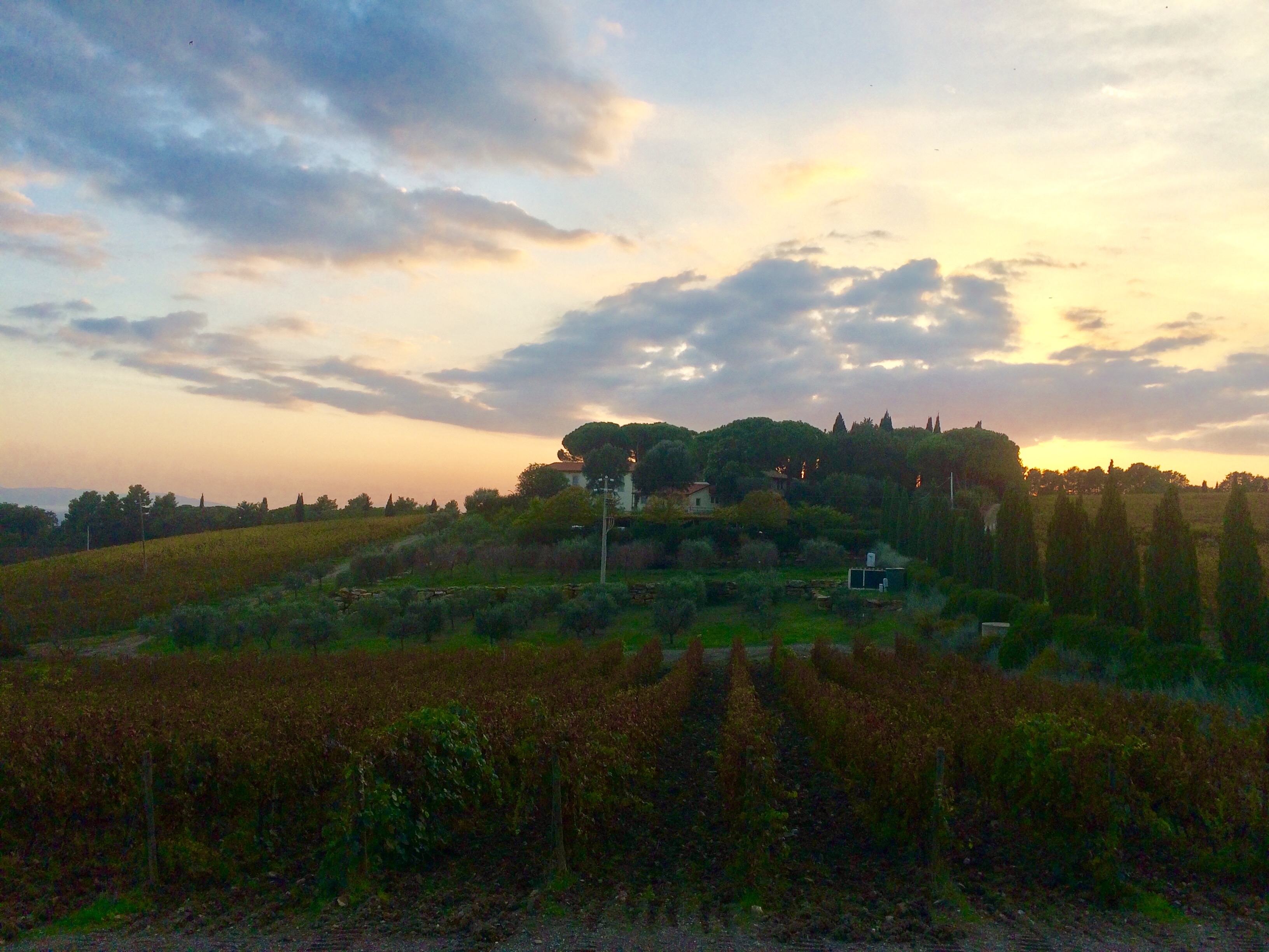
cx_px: 634
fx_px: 1063
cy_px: 476
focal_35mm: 29
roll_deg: -1.6
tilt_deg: -0.5
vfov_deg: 48.2
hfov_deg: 61.7
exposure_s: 1/774
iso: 32
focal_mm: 4.15
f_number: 2.2
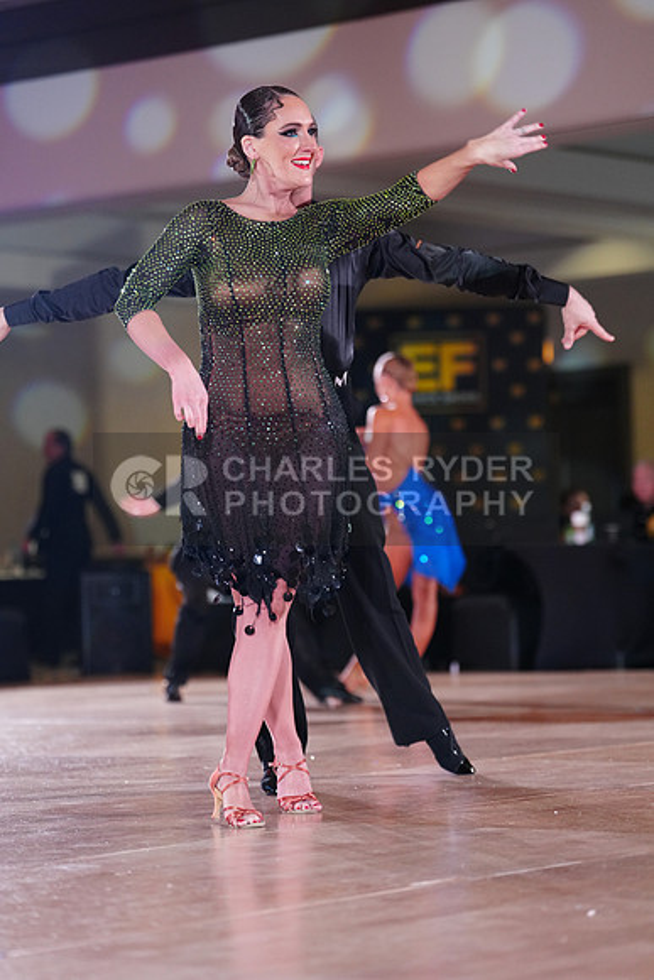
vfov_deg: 19.1
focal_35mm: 107
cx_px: 327
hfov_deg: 12.8
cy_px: 490
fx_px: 2914
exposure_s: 1/400
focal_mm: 107
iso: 2500
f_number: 2.8
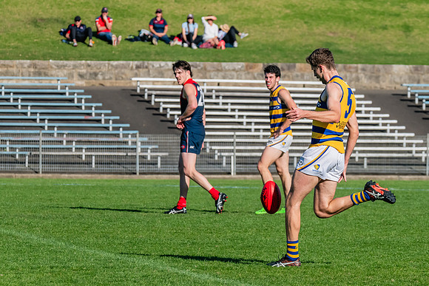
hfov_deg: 4.8
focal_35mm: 425
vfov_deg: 3.2
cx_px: 301
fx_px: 5065
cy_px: 128
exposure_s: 1/1600
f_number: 11
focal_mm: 270
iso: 800
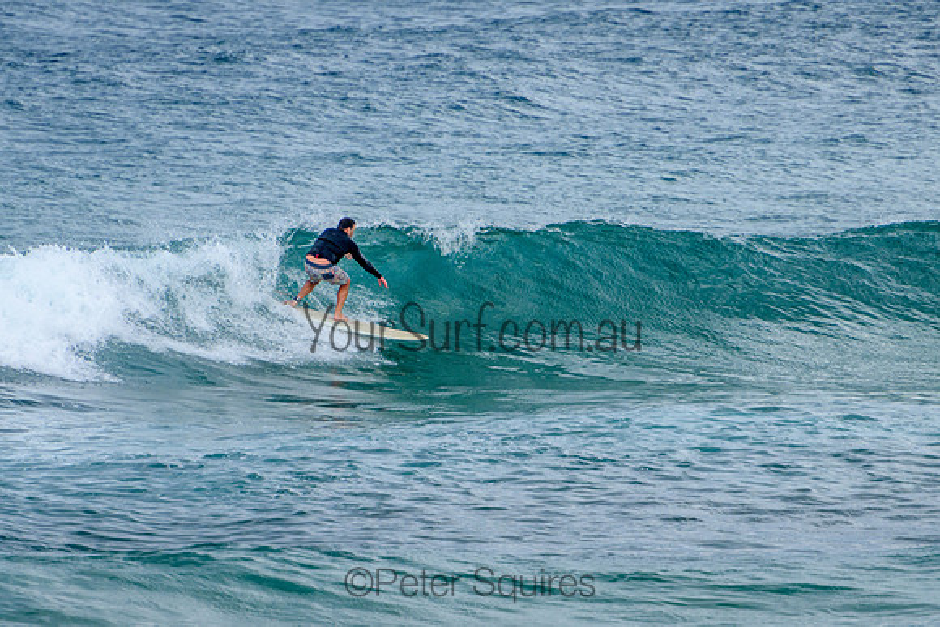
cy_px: 314
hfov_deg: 3.7
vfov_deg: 2.5
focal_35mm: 550
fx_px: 14365
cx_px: 470
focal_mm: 400
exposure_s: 1/2000
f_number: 5.6
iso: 640
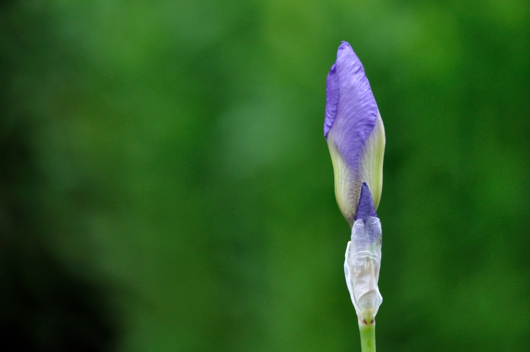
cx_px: 265
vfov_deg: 4.9
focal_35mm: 278
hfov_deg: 7.4
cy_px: 176
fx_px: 4080
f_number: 5.6
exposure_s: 1/160
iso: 500
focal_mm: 185
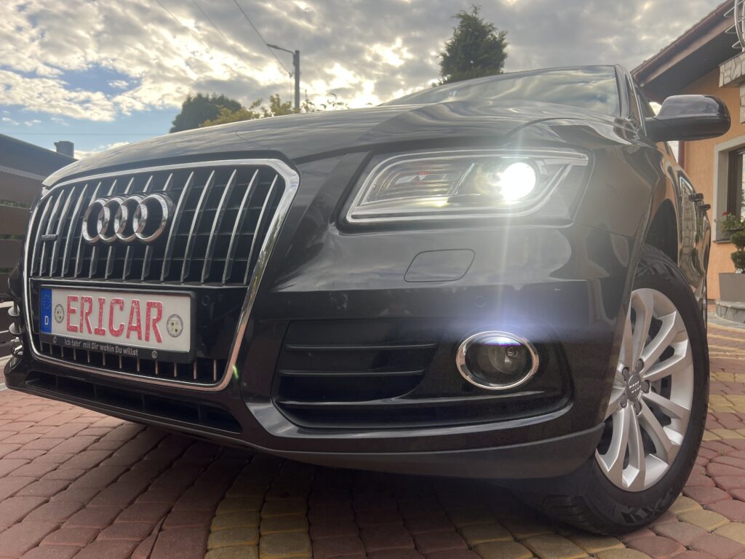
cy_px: 280
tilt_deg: -1.2
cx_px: 372
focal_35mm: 26
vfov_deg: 53.1
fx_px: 560
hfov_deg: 67.3
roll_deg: -0.8
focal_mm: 5.7
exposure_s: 1/1029
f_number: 1.5
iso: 50
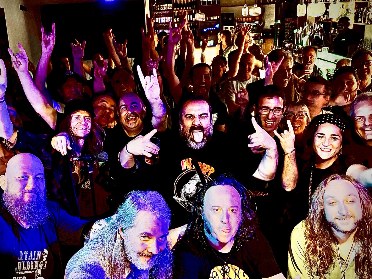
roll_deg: +0.3
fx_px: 312
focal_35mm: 29
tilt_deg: -18.8
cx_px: 173
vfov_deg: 48.2
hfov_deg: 61.6
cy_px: 152
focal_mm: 5.96
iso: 500
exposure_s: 1/25
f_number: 1.6
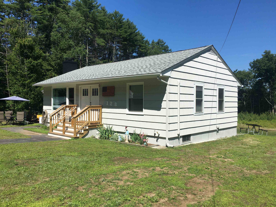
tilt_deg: +2.3
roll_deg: -0.6
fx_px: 231
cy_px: 104
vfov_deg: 48.2
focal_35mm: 29
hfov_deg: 61.7
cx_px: 138
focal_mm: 4.15
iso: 25
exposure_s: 1/2653
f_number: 2.2
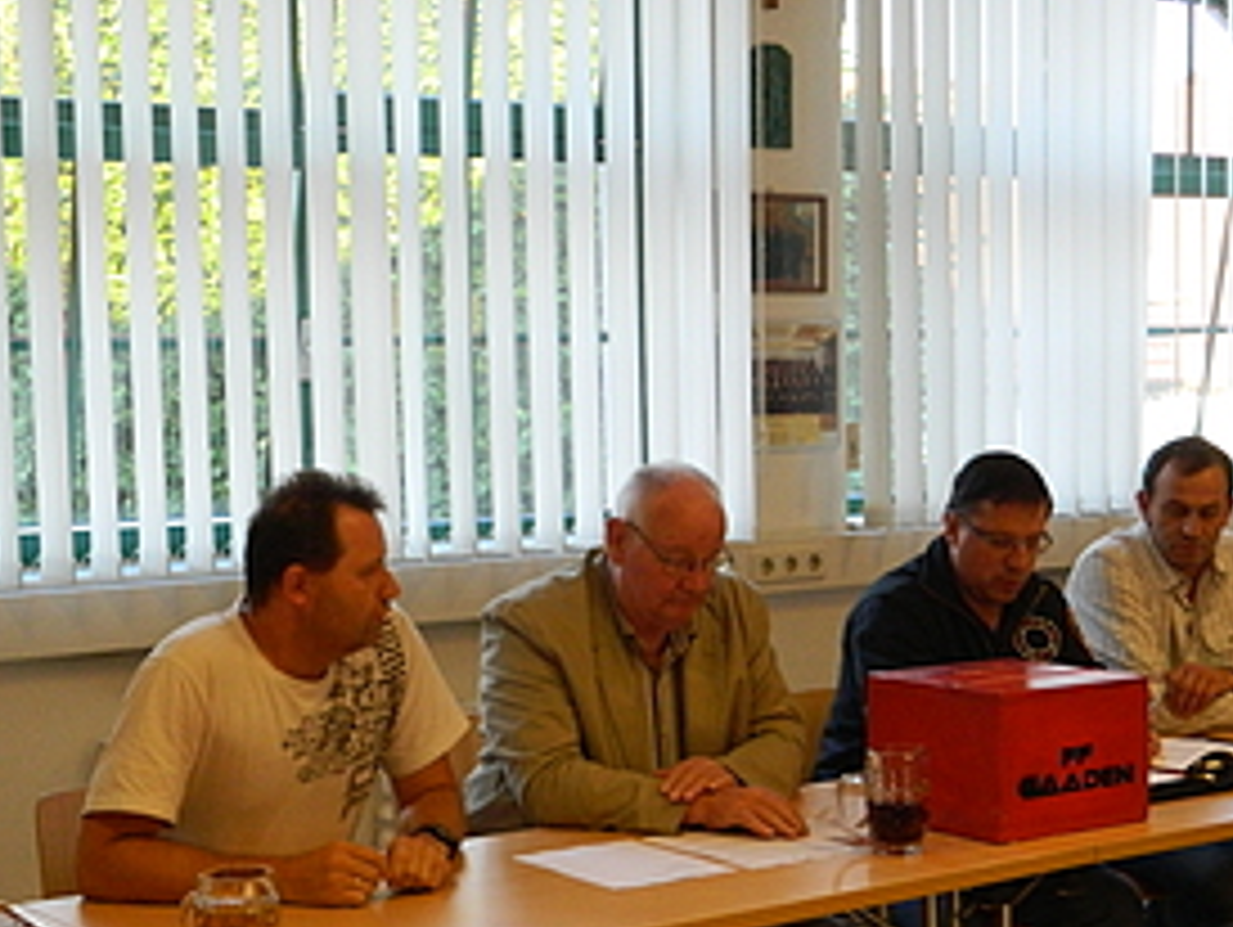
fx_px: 2531
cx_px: 740
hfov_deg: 27.3
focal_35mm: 71
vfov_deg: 20.7
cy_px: 567
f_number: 3.5
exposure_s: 1/40
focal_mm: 7.3
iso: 320
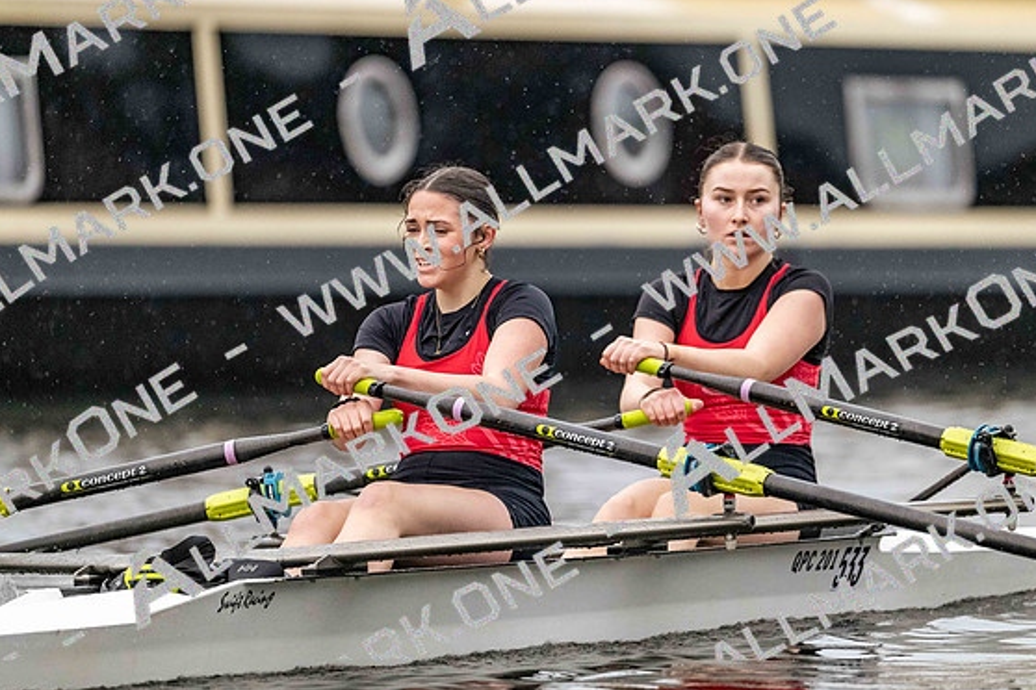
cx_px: 507
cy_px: 342
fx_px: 11971
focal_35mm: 416
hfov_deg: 5.0
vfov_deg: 3.3
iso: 6400
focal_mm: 400
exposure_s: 1/2000
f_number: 4.5
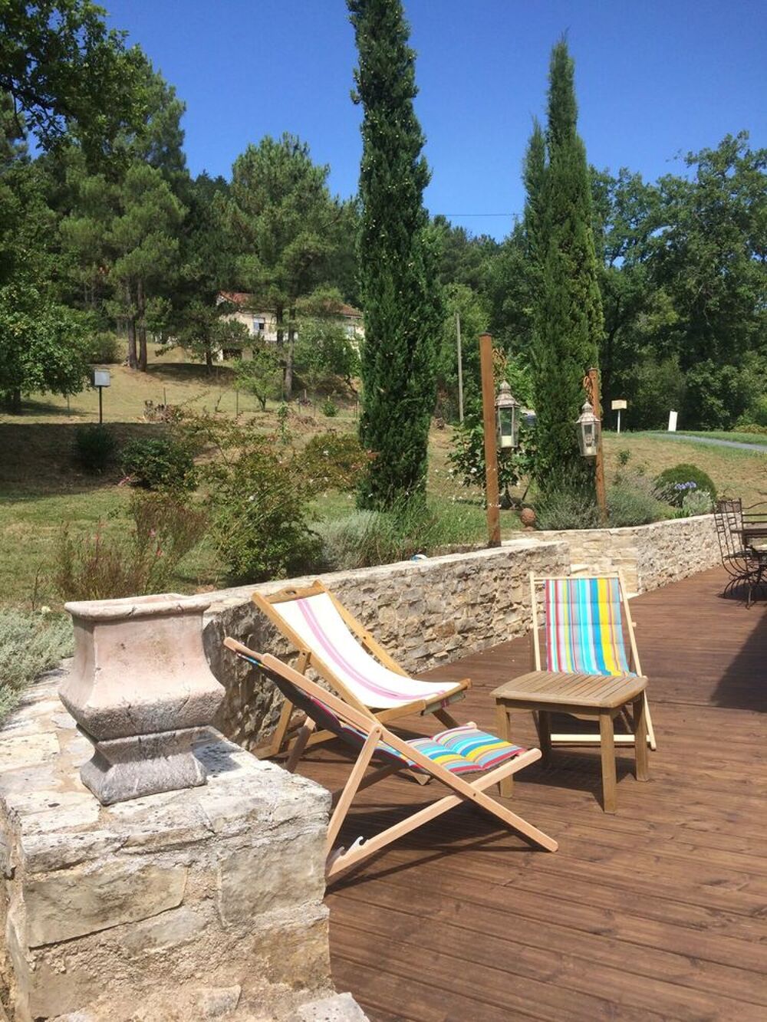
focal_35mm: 29
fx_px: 857
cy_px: 511
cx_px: 384
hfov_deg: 48.2
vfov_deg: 61.7
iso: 32
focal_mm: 4.15
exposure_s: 1/1368
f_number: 2.2
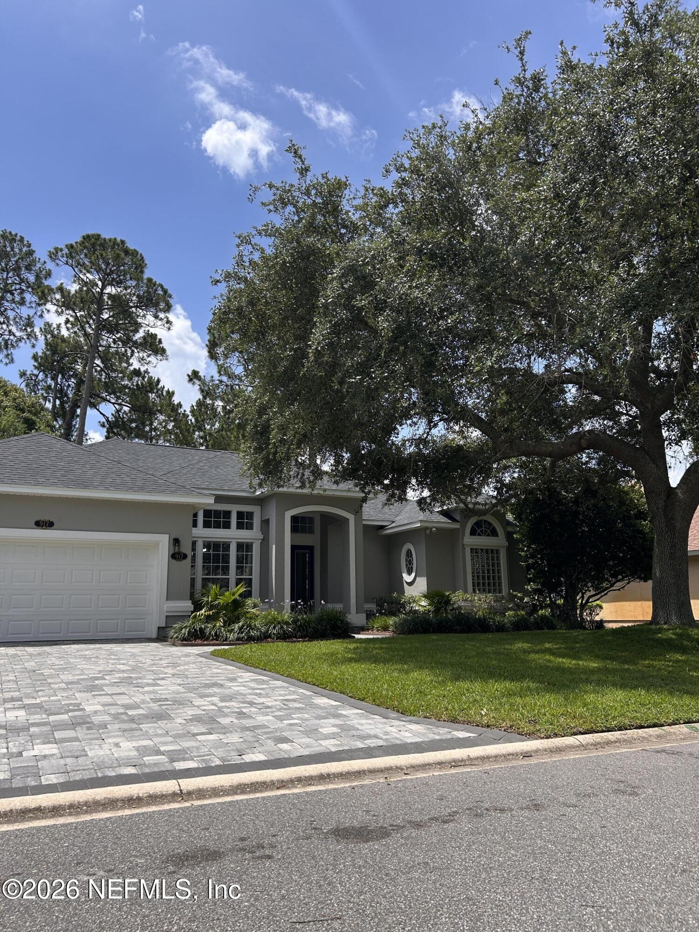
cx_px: 350
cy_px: 466
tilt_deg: +12.0
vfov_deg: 67.3
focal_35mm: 26
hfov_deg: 53.1
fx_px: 700
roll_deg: +0.2
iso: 50
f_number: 1.5
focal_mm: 5.7
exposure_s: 1/3571
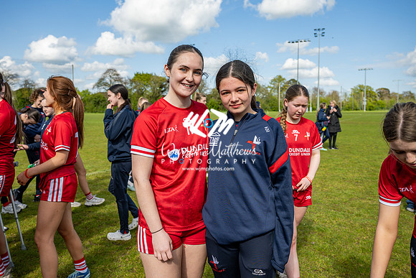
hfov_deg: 63.2
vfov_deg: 44.6
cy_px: 125
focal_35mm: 29
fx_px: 338
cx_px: 206
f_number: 4
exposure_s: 1/800
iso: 100
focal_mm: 24
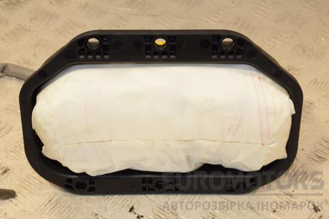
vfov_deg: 16.9
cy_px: 98
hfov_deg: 25.0
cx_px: 151
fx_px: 741
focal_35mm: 81
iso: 800
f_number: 9
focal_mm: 48
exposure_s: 1/200
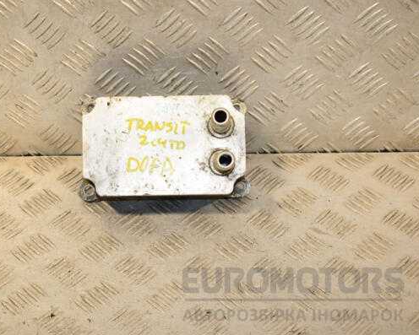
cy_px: 168
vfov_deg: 20.0
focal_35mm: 77
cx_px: 166
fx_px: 950
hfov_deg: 24.8
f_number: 6.3
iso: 800
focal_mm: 45
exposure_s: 1/200
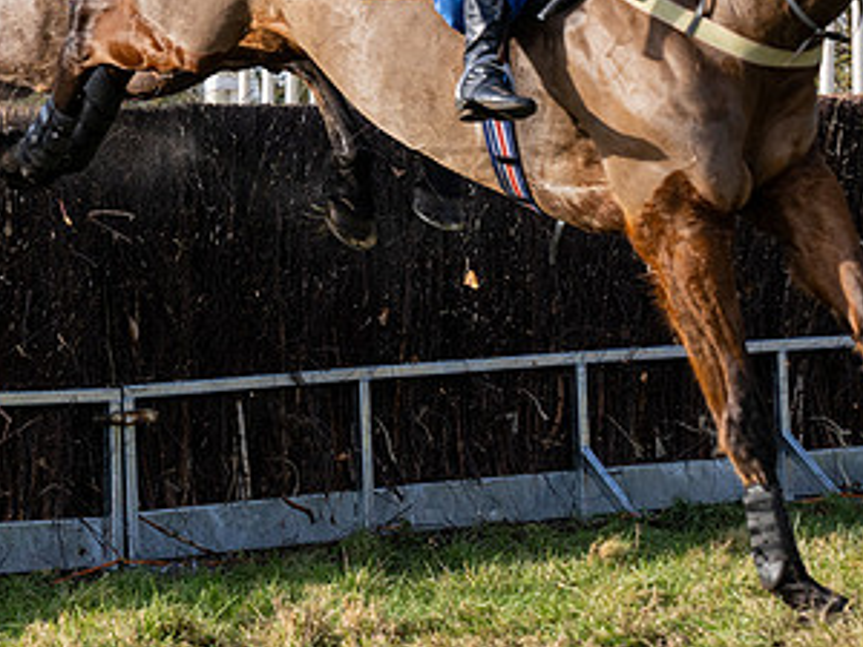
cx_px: -156
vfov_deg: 7.0
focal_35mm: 211
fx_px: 5260
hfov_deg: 9.3
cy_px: 169
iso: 400
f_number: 5
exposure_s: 1/1250
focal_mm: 70
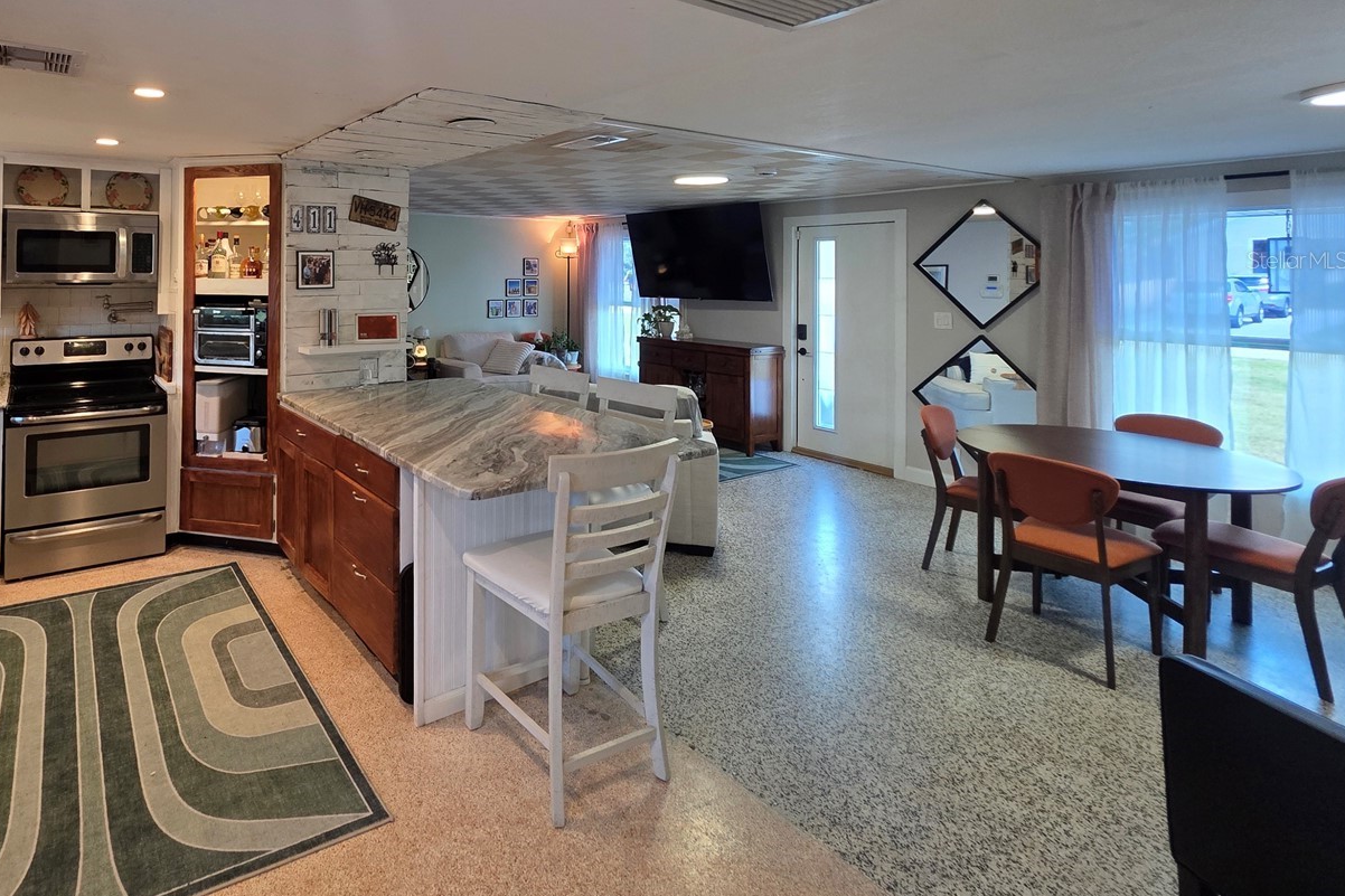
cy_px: 260
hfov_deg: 87.1
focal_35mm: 18
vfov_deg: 64.6
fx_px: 672
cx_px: 458
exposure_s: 1/120
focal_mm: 2.2
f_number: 1.9
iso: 250
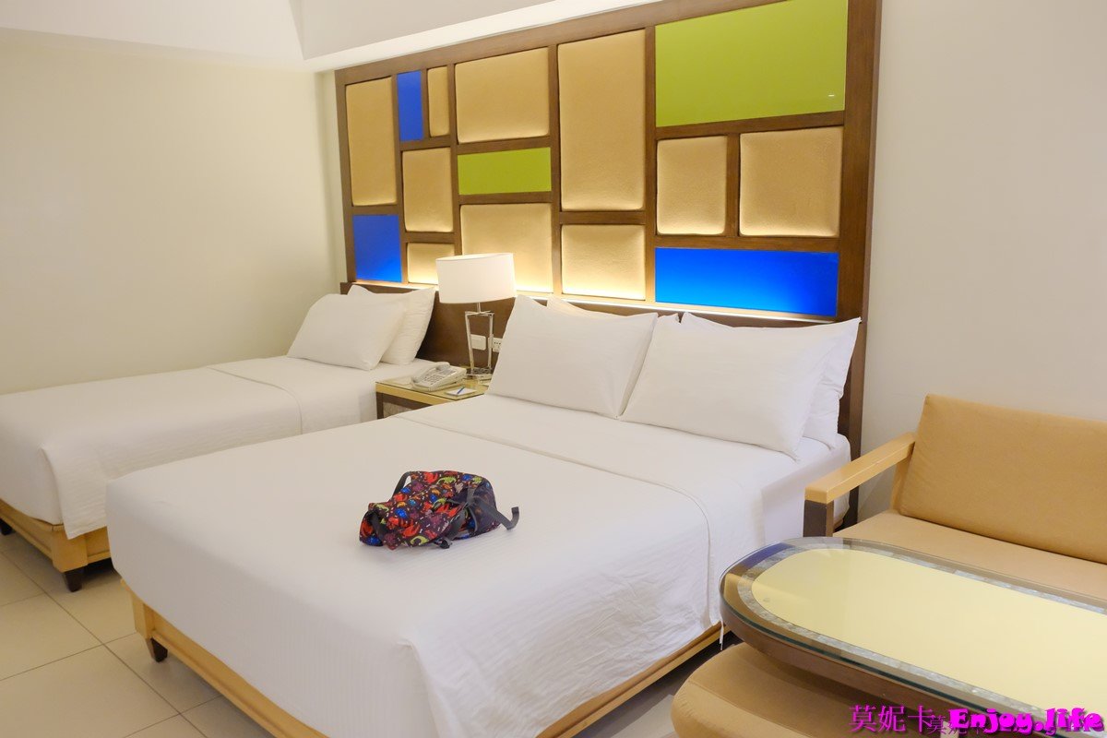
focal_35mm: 27
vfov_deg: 47.9
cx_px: 554
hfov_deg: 67.4
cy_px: 369
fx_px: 830
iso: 6400
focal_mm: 18
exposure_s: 1/17
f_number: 5
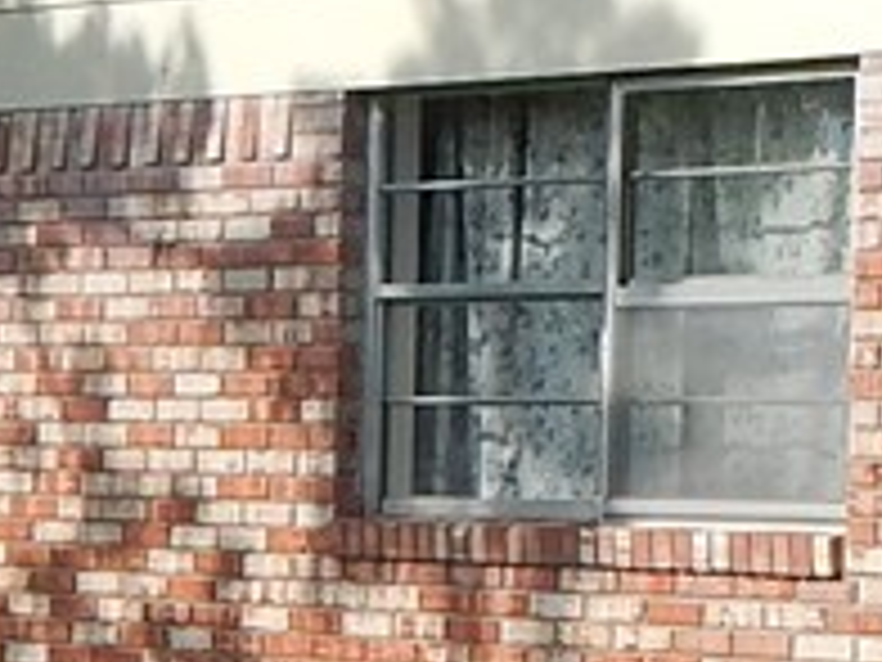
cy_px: 635
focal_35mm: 146
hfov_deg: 12.5
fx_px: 3720
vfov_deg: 10.1
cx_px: 1512
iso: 125
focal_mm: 5
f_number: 3.9
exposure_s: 1/1250
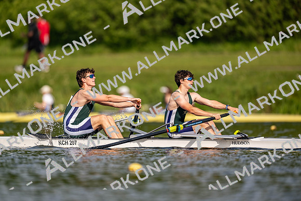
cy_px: 100
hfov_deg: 3.4
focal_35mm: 600
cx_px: 150
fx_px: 5018
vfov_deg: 2.3
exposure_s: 1/2500
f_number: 4
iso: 250
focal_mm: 600
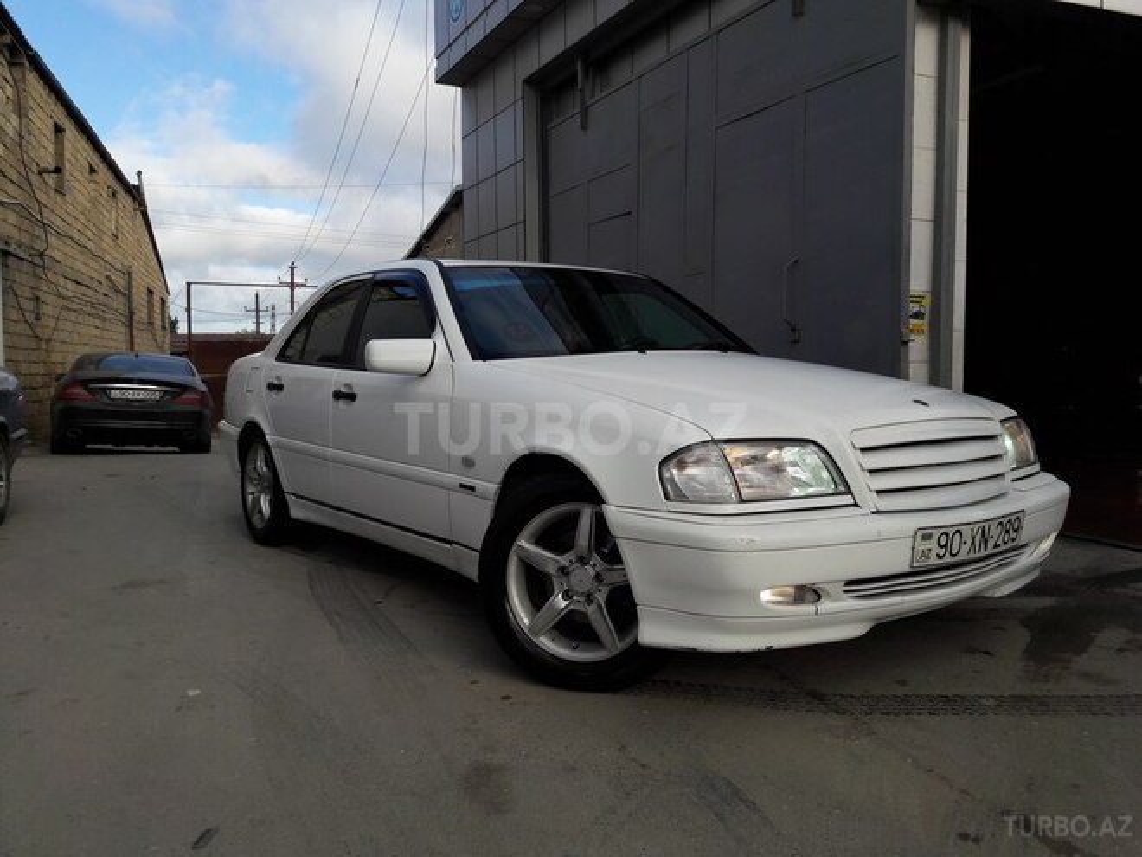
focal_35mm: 28
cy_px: 428
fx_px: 924
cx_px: 571
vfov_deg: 49.7
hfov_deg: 63.4
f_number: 1.9
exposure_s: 1/1377
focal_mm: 3.7
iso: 40
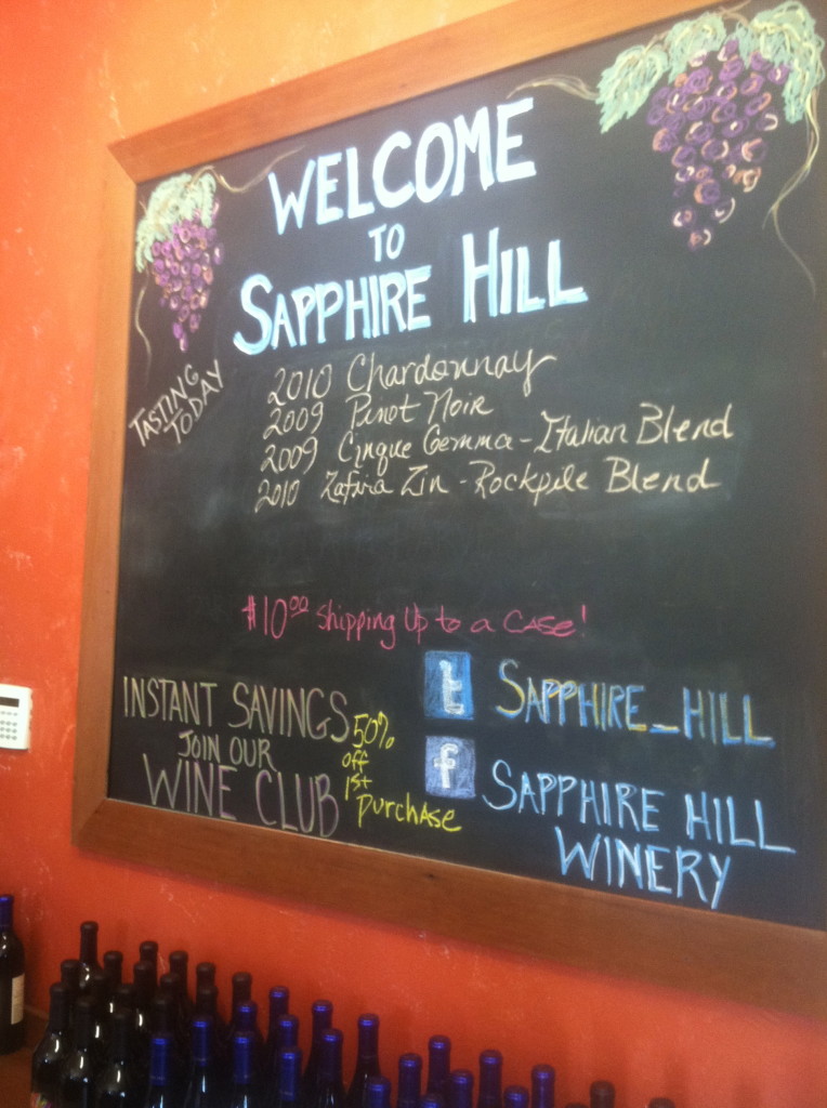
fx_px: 1119
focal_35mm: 35
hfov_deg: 40.6
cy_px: 554
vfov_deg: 52.7
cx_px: 414
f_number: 2.8
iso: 200
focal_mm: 3.85
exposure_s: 1/15
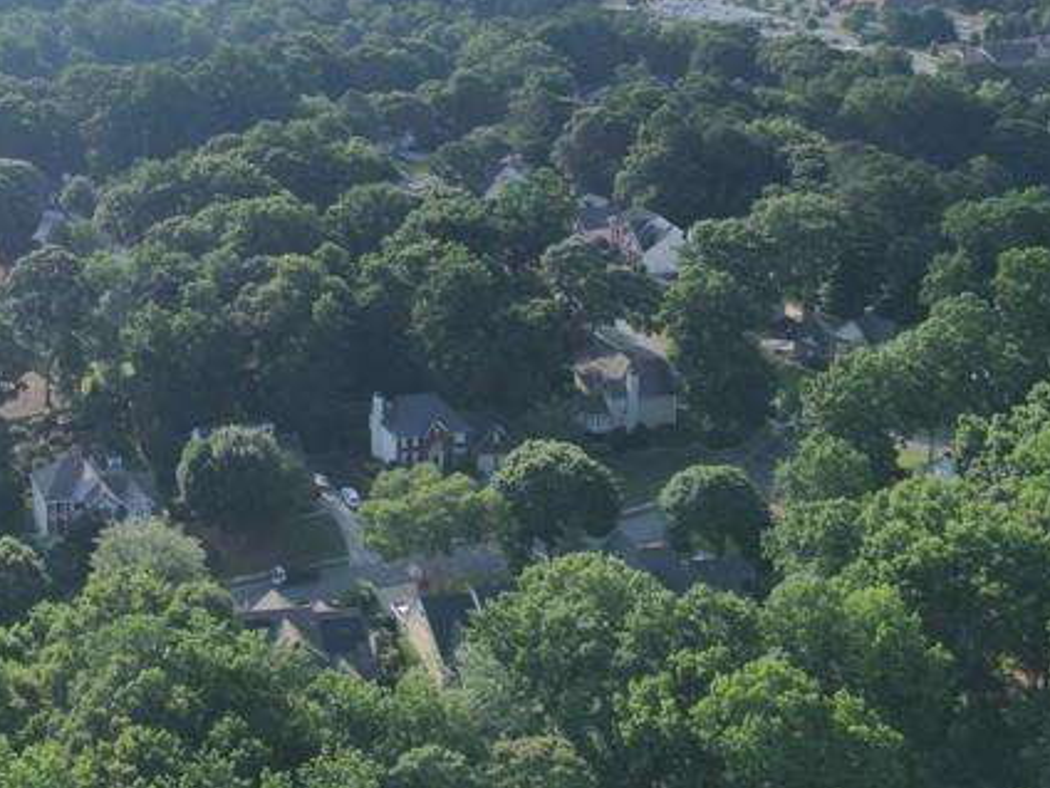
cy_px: 35
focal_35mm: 58
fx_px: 1759
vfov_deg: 24.3
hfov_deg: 30.8
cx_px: -7
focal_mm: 6.72
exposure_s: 1/6000
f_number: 1.7
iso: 110
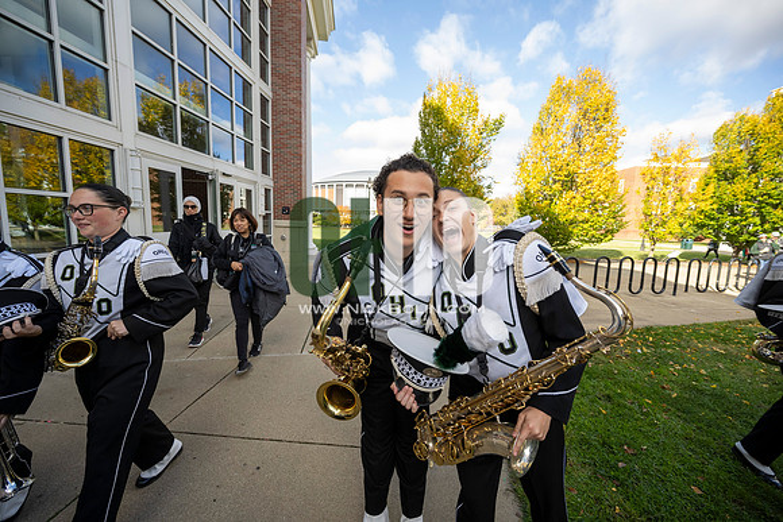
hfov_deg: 104.2
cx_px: 392
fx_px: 305
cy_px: 261
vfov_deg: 81.2
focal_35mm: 14
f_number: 4.5
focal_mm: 14
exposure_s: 1/500
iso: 320
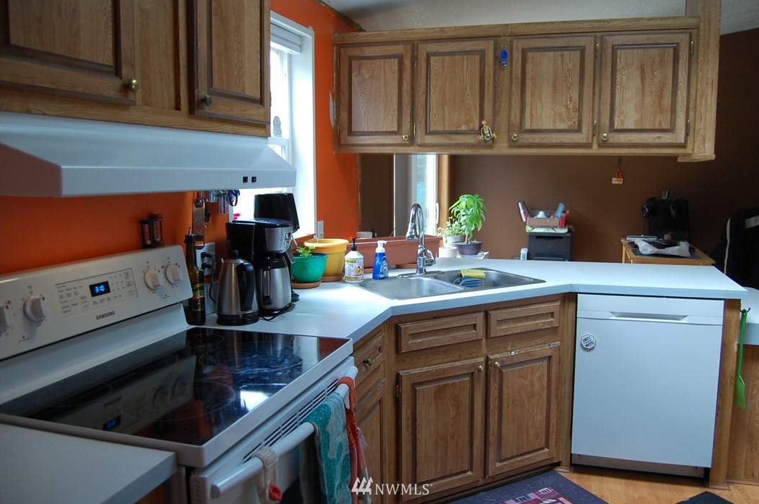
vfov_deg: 46.3
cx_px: 392
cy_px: 252
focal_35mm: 28
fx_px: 590
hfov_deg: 65.5
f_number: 4
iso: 400
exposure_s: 1/60
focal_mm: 18
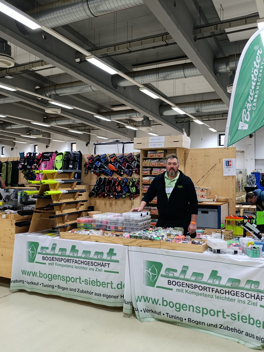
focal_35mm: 31
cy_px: 177
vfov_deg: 58.3
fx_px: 315
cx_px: 129
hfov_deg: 45.4
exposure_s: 1/50
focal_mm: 6.11
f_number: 1.65
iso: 1074
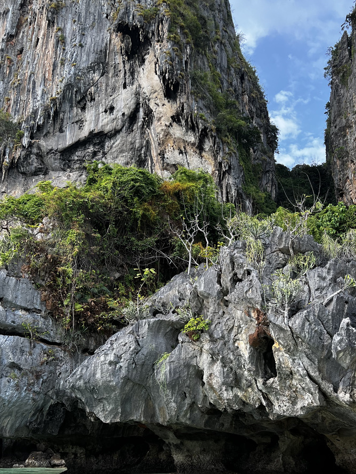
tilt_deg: +22.5
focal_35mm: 35
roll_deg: -1.4
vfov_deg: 52.2
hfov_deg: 40.4
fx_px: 480
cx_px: 223
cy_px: 287
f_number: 1.5
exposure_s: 1/763
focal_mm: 5.7
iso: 50
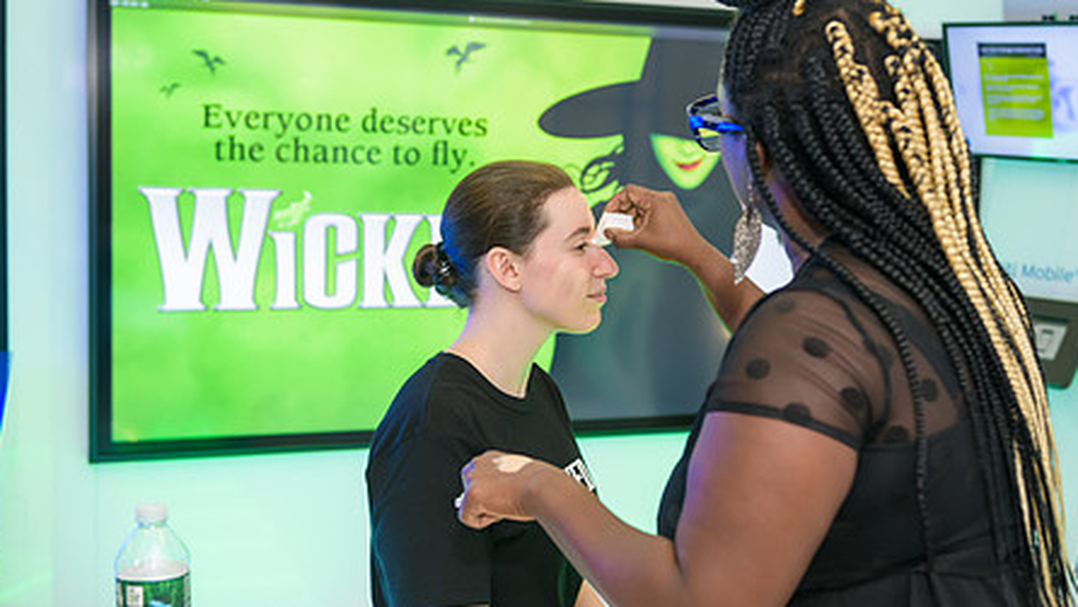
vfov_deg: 24.4
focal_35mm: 49
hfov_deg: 42.0
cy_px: 270
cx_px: 607
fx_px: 1401
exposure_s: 1/125
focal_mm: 36
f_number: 3.2
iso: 400
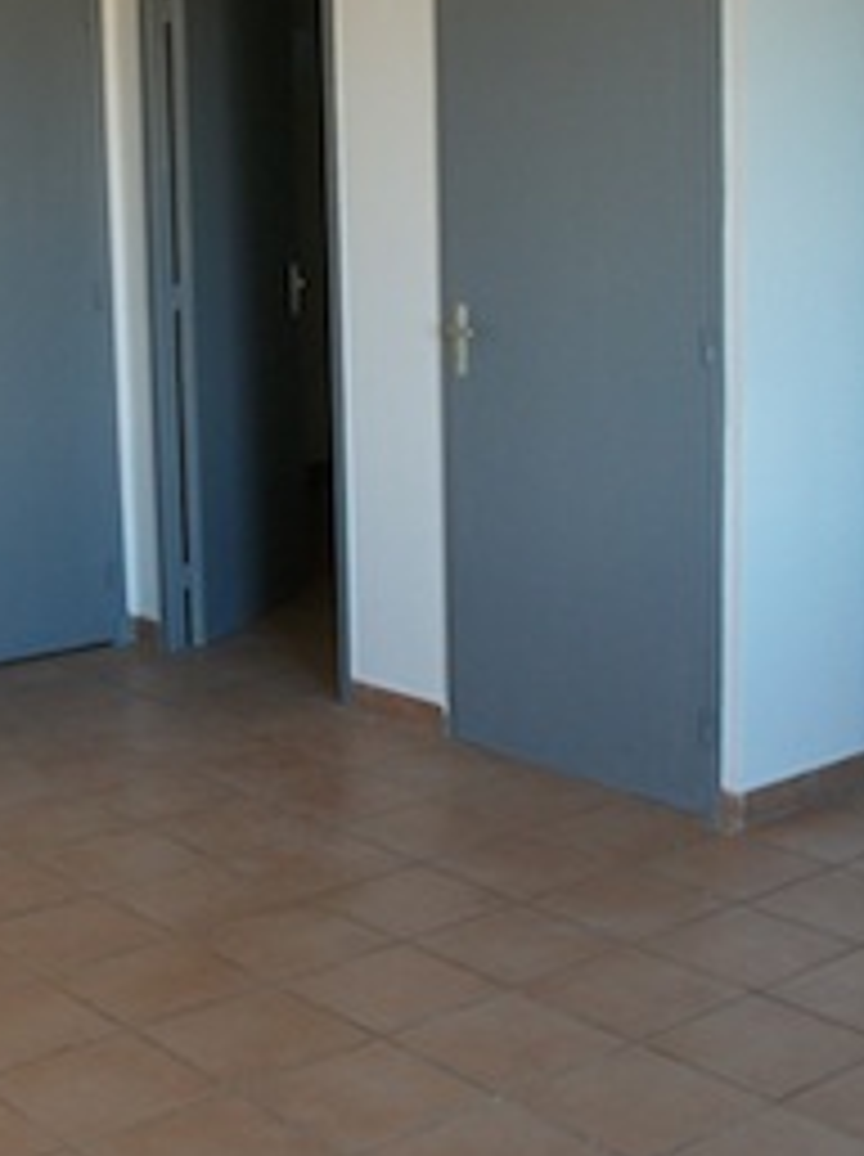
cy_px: 490
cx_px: 405
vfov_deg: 33.2
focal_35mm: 58
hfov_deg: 25.2
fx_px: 1935
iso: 141
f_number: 2.9
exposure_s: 1/40
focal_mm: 5.7
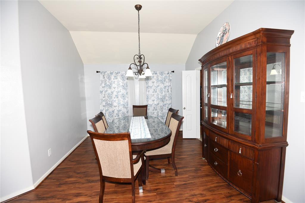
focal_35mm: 16
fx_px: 136
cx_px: 152
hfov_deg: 96.7
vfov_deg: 73.8
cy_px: 102
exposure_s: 1/60
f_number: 4
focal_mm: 16
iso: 100
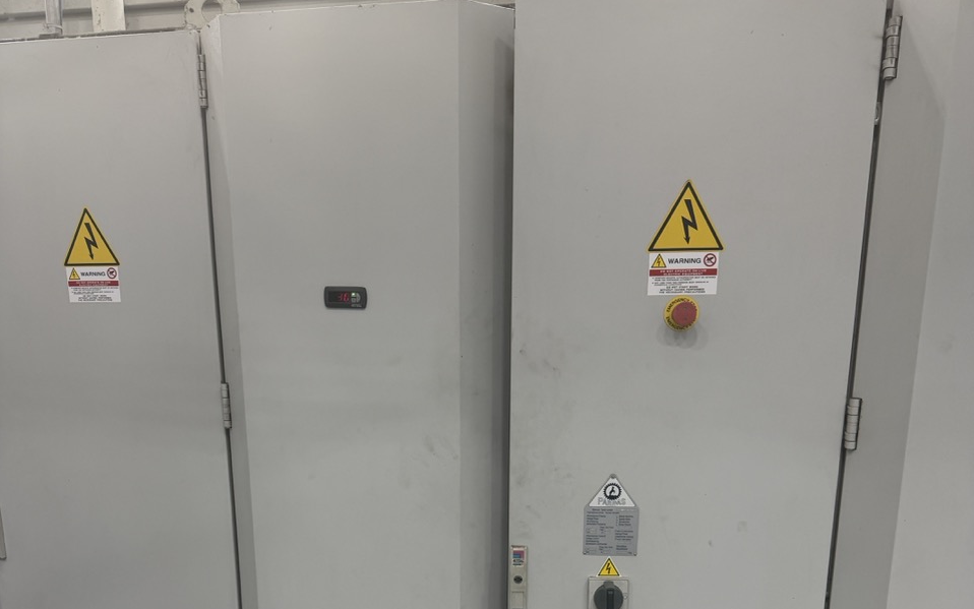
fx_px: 903
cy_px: 535
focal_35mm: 34
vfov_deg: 35.3
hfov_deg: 56.7
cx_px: 487
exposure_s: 1/121
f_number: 1.78
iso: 125
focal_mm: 6.76
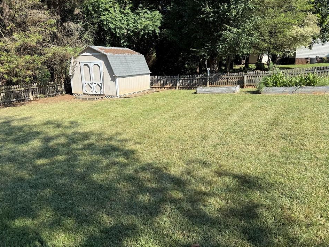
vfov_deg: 53.1
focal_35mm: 26
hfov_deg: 67.3
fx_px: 247
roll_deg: +1.5
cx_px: 165
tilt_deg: -13.2
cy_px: 118
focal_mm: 6.76
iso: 80
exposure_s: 1/2000
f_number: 1.78
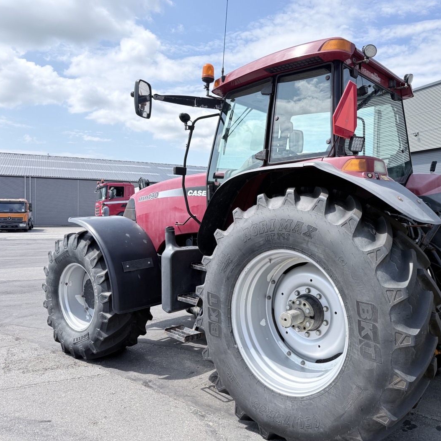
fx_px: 418
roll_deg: +0.0
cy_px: 219
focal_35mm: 29
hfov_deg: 54.8
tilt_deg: -0.9
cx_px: 284
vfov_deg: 55.6
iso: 100
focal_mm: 6.76
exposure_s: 1/1949
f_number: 1.78
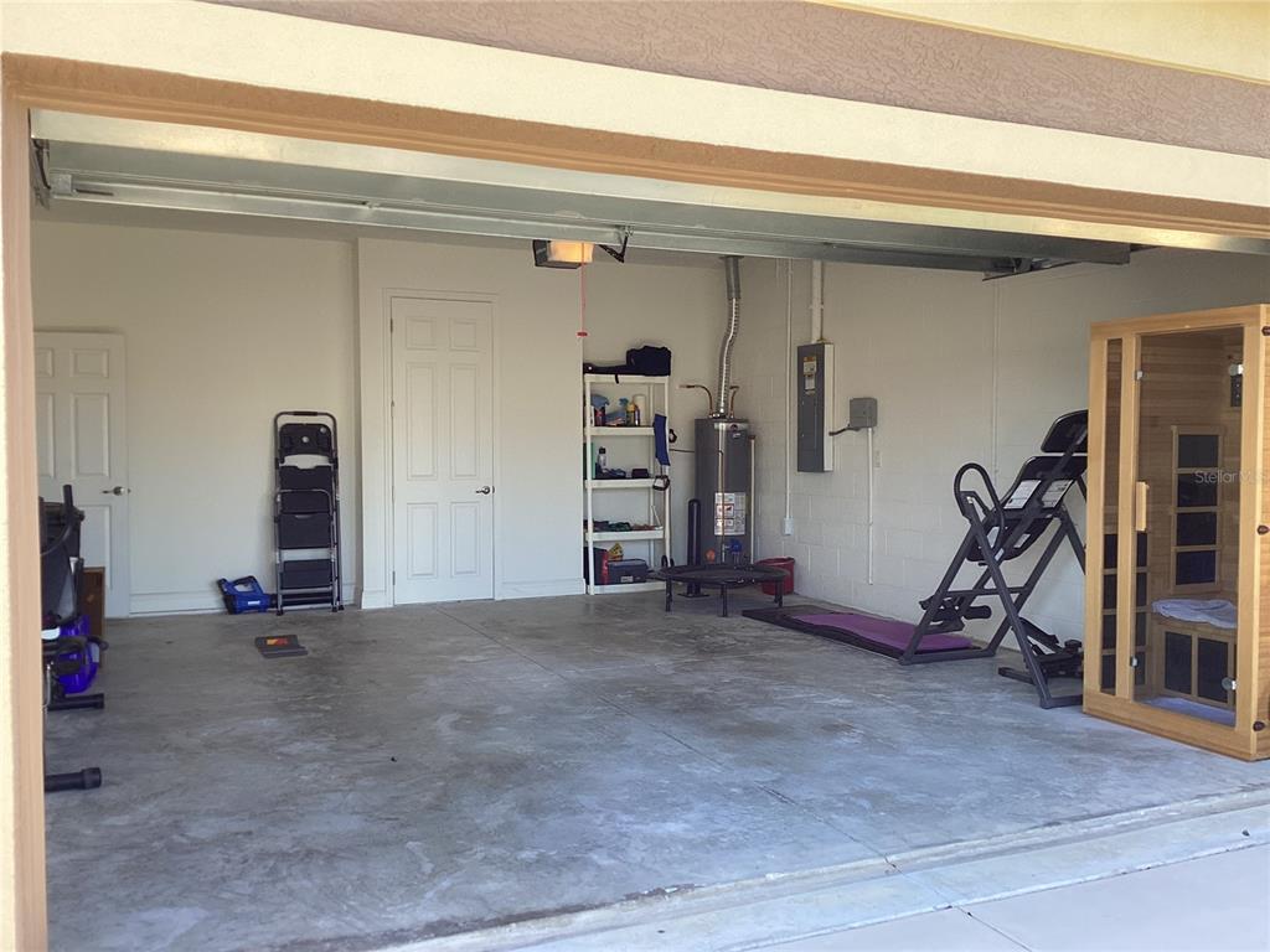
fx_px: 1137
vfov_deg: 45.4
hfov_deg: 58.4
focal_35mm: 31
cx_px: 635
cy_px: 476
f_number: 2.4
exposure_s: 1/120
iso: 32
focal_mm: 3.3
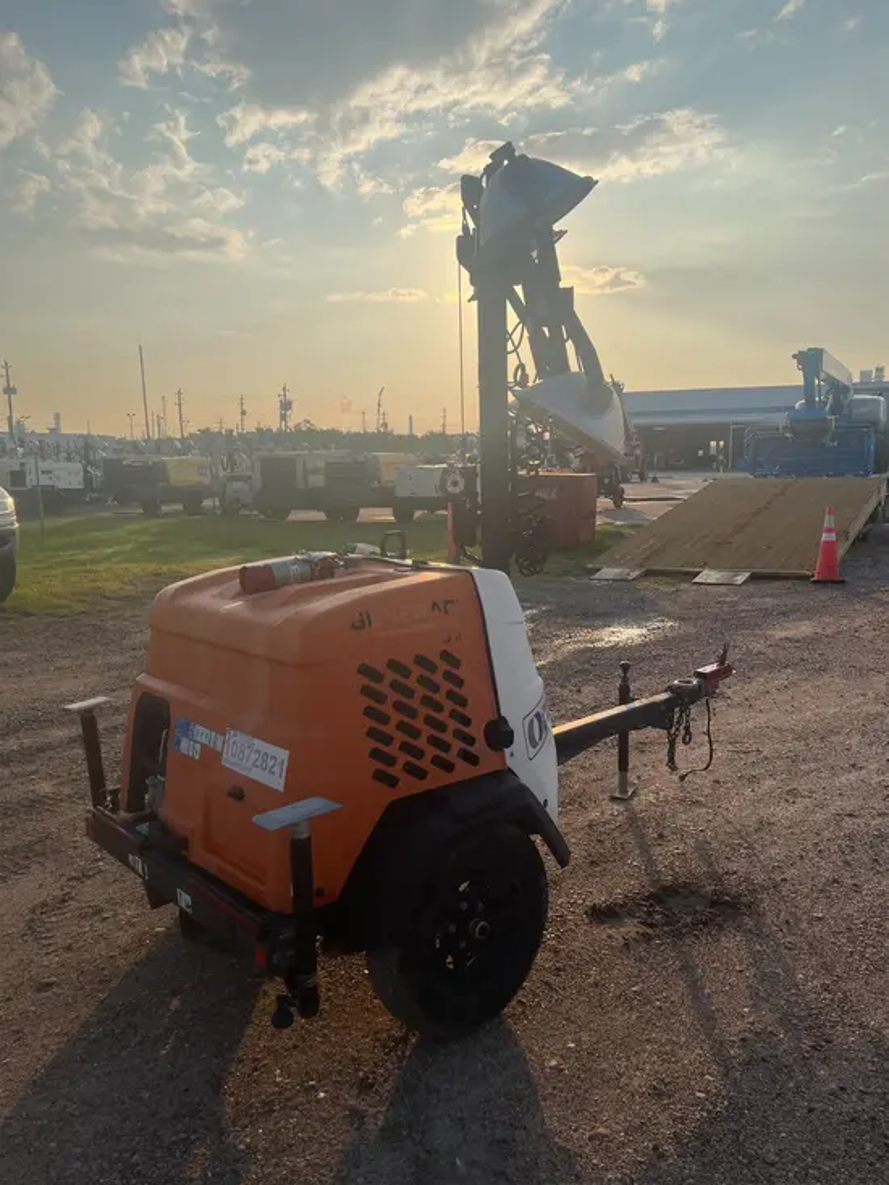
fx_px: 890
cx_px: 444
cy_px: 592
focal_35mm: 26
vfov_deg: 67.3
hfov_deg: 53.1
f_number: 1.6
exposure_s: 1/4854
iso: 50
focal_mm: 5.1
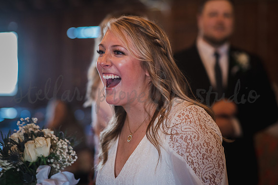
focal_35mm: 85
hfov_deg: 23.9
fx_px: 656
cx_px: 139
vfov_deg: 16.1
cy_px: 92
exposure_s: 1/200
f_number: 2
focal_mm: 85
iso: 1600
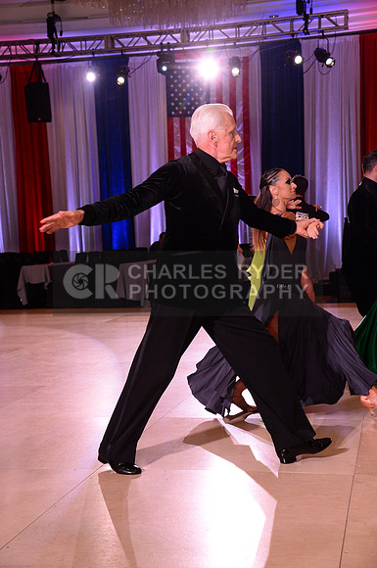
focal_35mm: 58
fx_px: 914
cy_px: 284
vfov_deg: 34.5
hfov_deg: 23.3
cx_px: 188
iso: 2500
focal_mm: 58
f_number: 7.1
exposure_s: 1/250
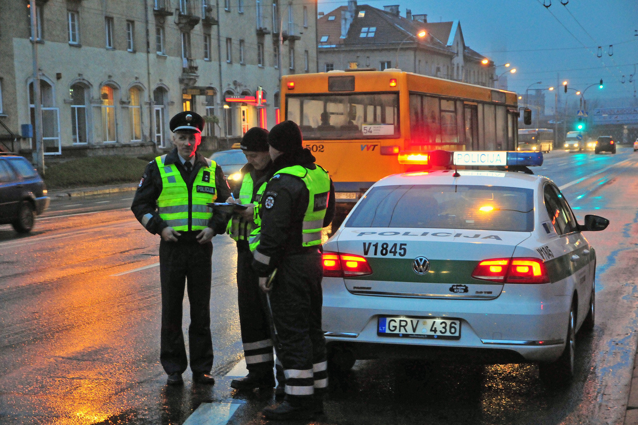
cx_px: 319
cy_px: 212
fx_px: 1276
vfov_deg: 18.9
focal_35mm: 72
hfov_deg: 28.1
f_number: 5
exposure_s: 1/80
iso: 2500
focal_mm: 48
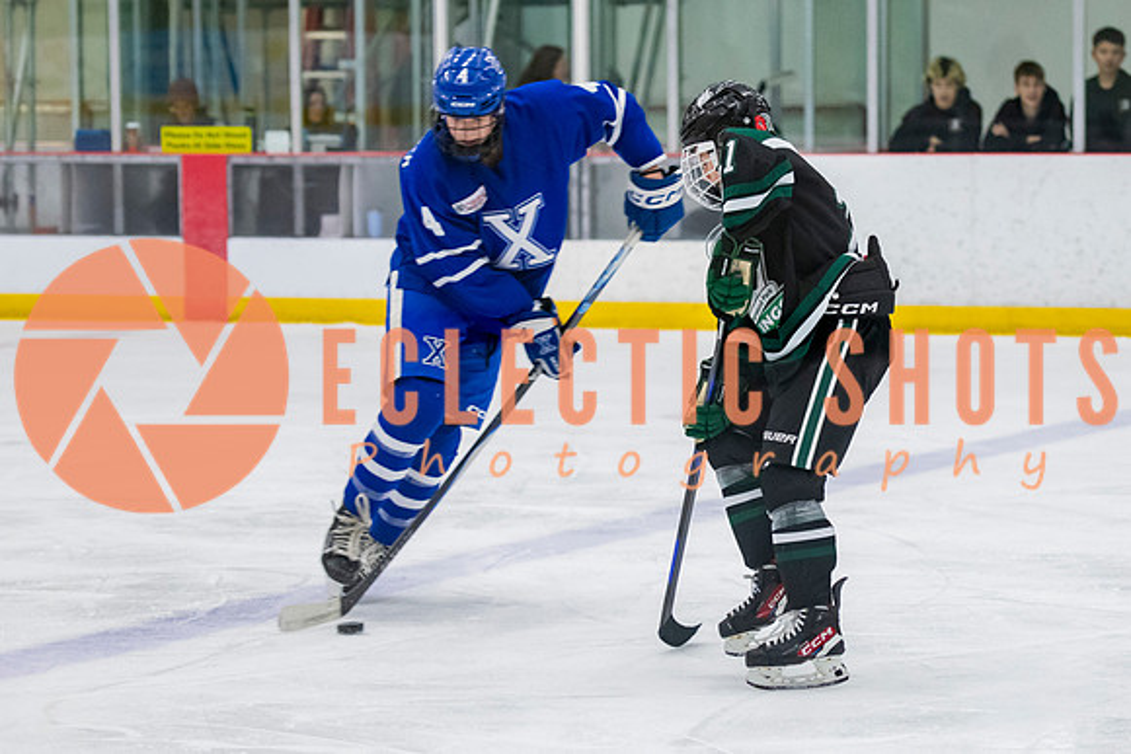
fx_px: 5083
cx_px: 758
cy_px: 373
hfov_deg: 12.7
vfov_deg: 8.5
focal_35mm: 162
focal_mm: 90
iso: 2000
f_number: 3.2
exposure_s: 1/640
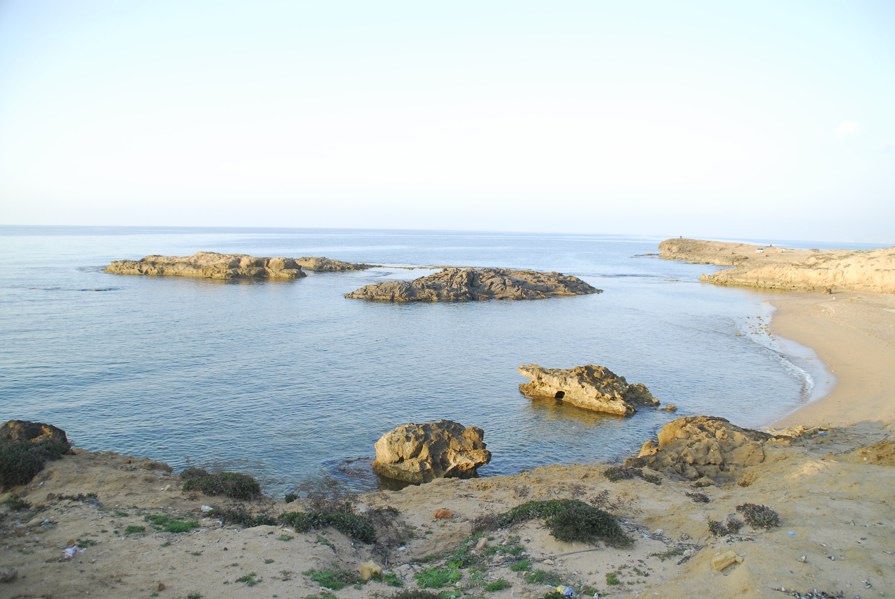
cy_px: 300
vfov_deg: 48.1
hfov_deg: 67.3
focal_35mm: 27
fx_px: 672
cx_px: 448
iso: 100
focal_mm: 18
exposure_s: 1/80
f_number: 5.6
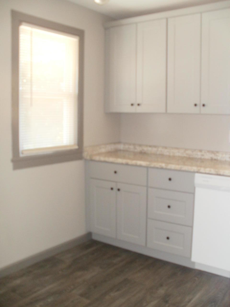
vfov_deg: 51.4
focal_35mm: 36
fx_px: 319
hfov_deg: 39.7
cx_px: 115
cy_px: 154
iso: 200
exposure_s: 1/30
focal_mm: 6.3
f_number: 3.5
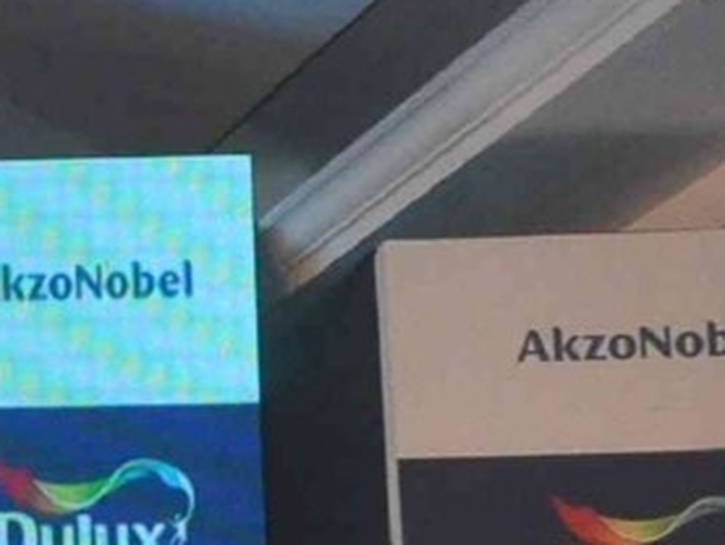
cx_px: -2044
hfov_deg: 5.8
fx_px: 6159
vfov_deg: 5.0
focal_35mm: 294
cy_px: 734
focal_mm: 25
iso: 1250
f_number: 11
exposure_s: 1/200
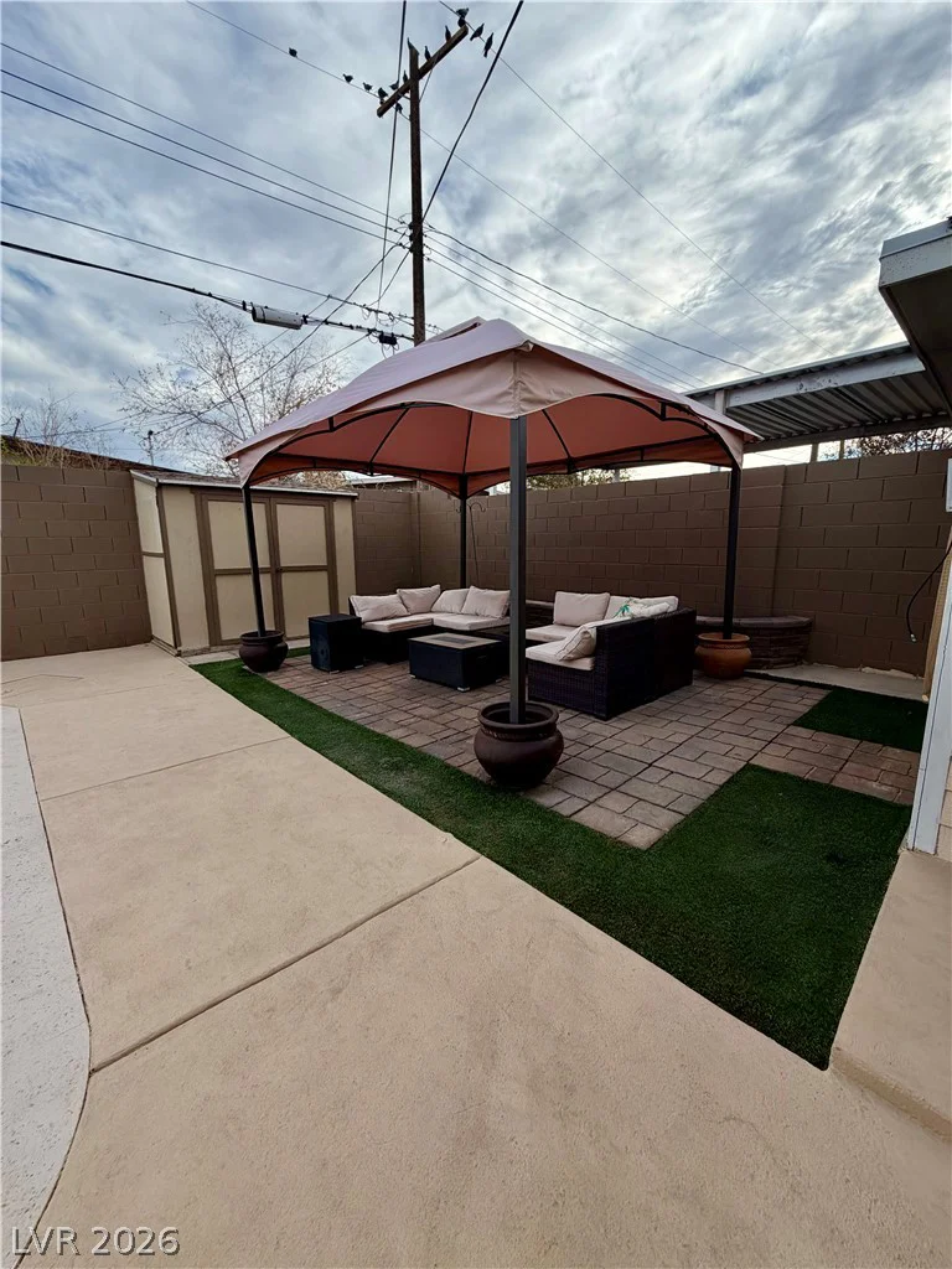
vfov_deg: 102.1
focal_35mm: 14
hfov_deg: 85.7
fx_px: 513
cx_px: 476
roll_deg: -0.9
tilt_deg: -9.1
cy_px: 634
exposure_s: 1/770
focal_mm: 2.22
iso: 32
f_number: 2.2
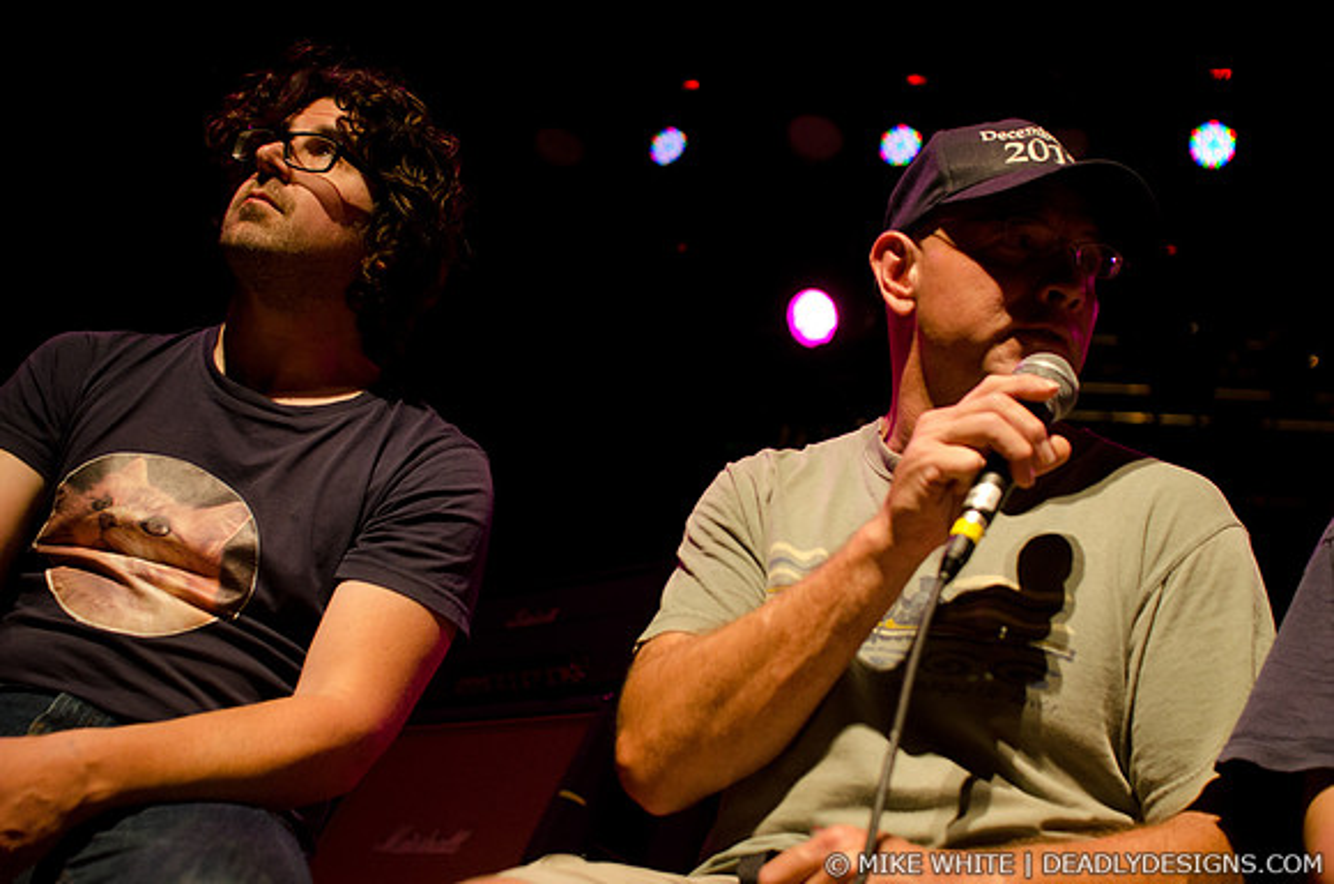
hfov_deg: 43.7
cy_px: 442
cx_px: 667
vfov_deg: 29.7
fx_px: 1664
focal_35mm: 45
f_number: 2.8
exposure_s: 1/640
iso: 1600
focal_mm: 30
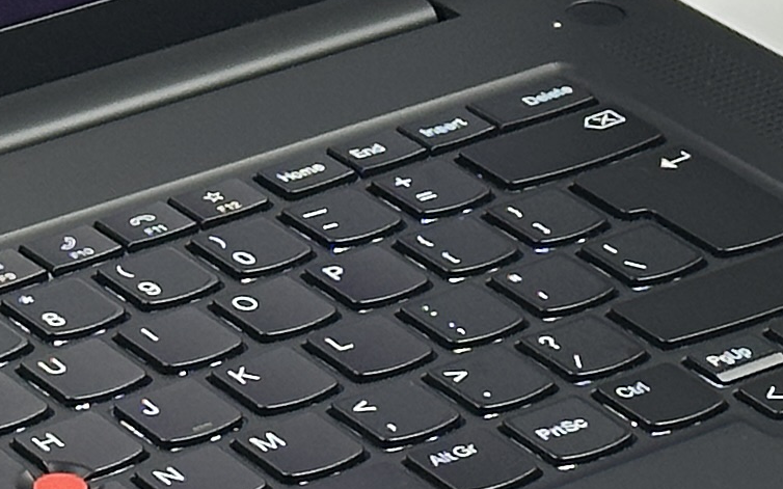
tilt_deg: -24.4
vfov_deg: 4.8
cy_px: -29
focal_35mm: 272
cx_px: 91
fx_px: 5803
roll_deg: -0.8
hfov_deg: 7.7
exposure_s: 1/50
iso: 50
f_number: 1.78
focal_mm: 6.86
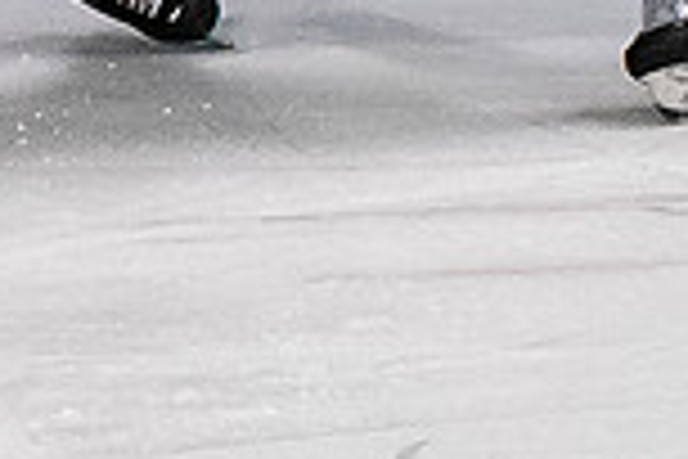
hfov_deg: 2.4
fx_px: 16358
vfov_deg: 1.6
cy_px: -610
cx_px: -405
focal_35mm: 856
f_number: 3.5
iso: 2000
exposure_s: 1/800
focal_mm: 70
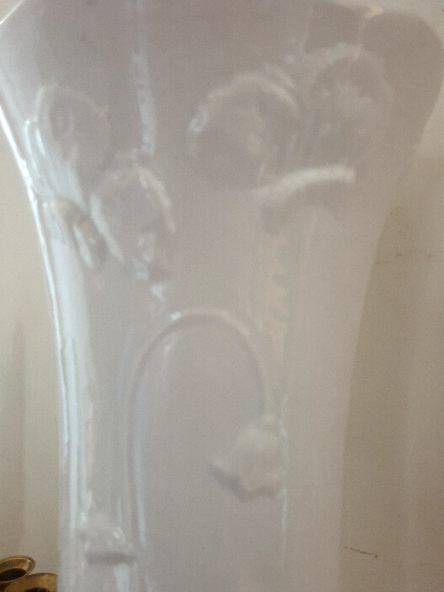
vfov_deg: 67.3
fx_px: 445
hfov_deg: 53.1
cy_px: 296
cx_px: 222
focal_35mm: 26
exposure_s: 1/15
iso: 250
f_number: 1.5
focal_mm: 4.3
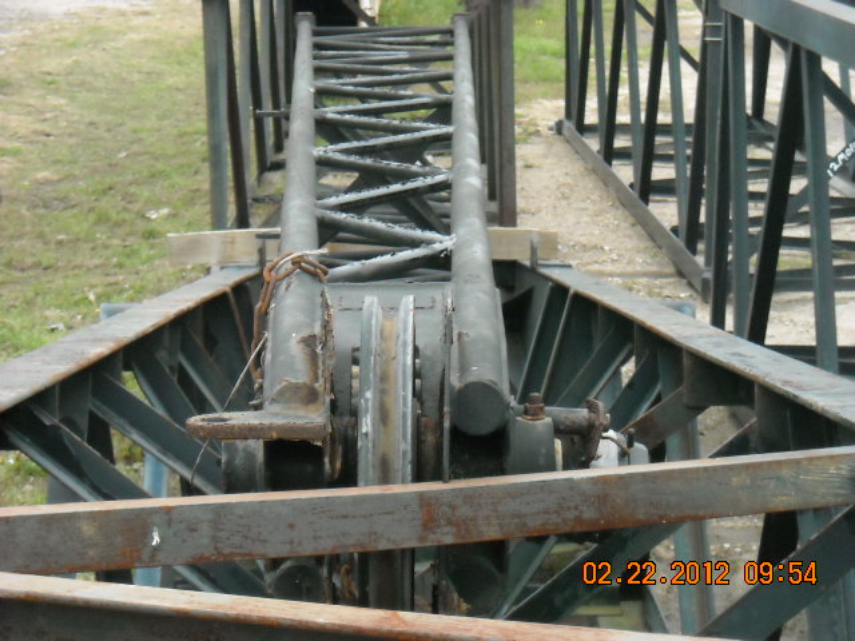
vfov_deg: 14.1
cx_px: 428
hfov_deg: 18.7
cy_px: 320
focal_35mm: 105
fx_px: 2593
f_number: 4.7
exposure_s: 1/250
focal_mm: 17.1
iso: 644
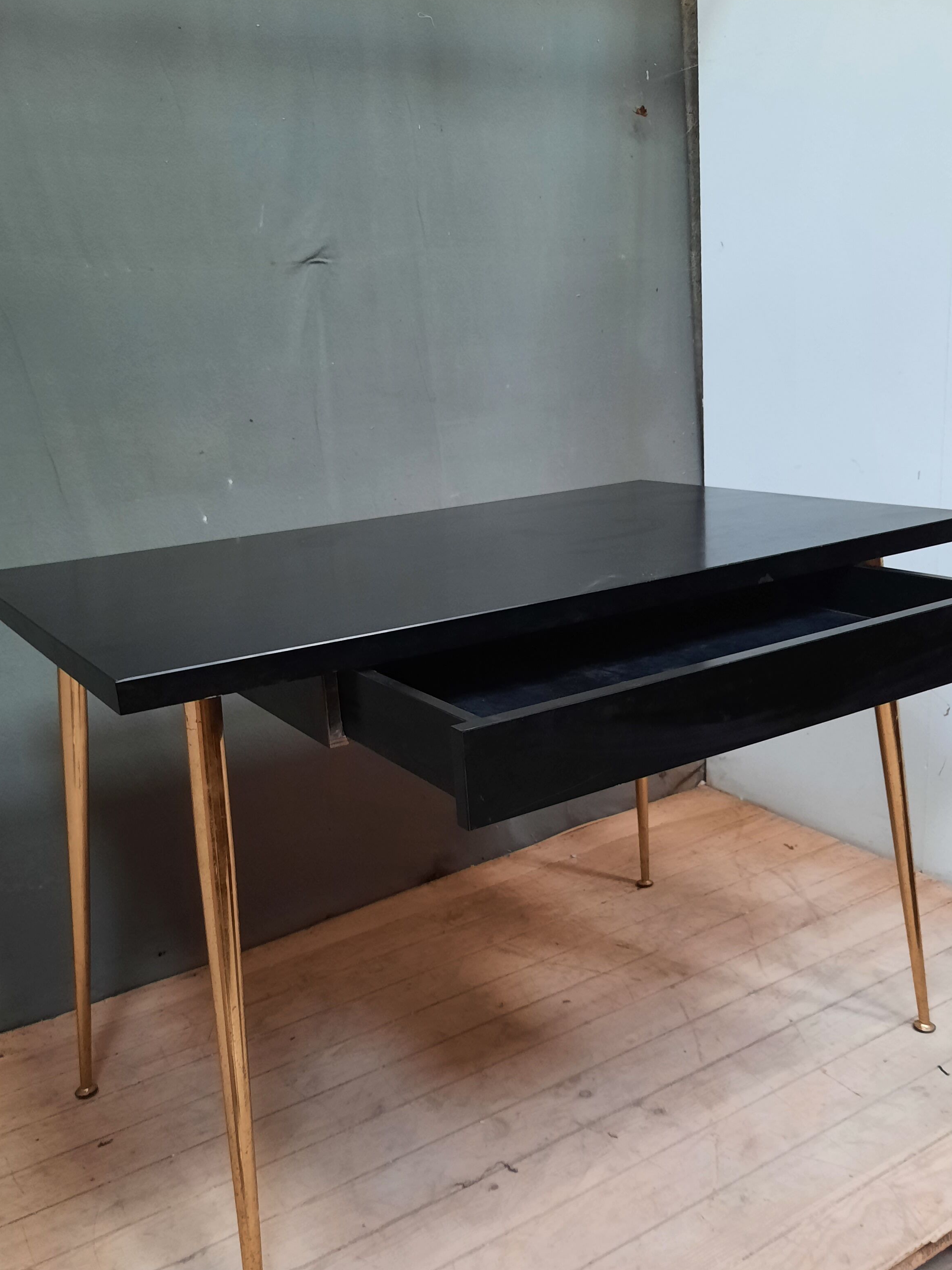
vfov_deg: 56.6
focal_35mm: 32
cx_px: 529
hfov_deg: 44.1
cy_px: 716
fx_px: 1173
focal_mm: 4.6
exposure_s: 1/33
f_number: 2
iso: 320
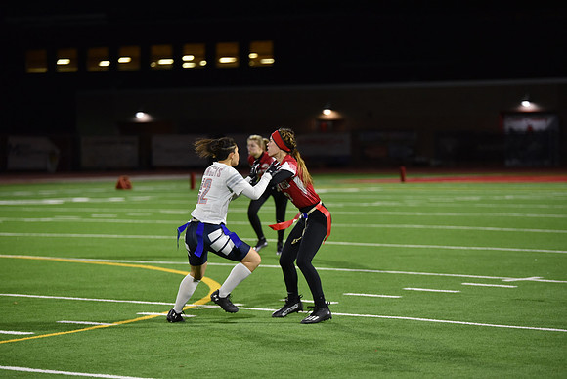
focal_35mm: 160
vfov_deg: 8.6
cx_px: 284
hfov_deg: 12.8
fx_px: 2520
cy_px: 190
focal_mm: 160
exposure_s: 1/500
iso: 2500
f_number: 2.8
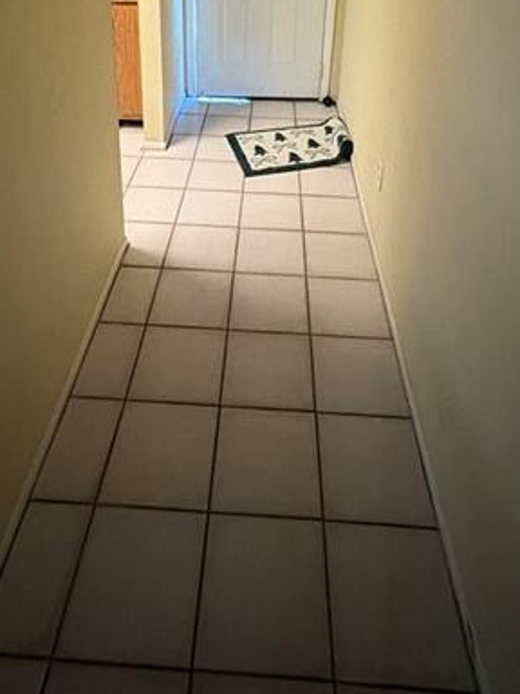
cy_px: 61
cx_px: 253
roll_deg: -2.5
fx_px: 561
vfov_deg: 54.7
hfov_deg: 49.7
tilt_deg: -17.4
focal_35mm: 28
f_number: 2.2
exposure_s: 1/60
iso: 800
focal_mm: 2.22
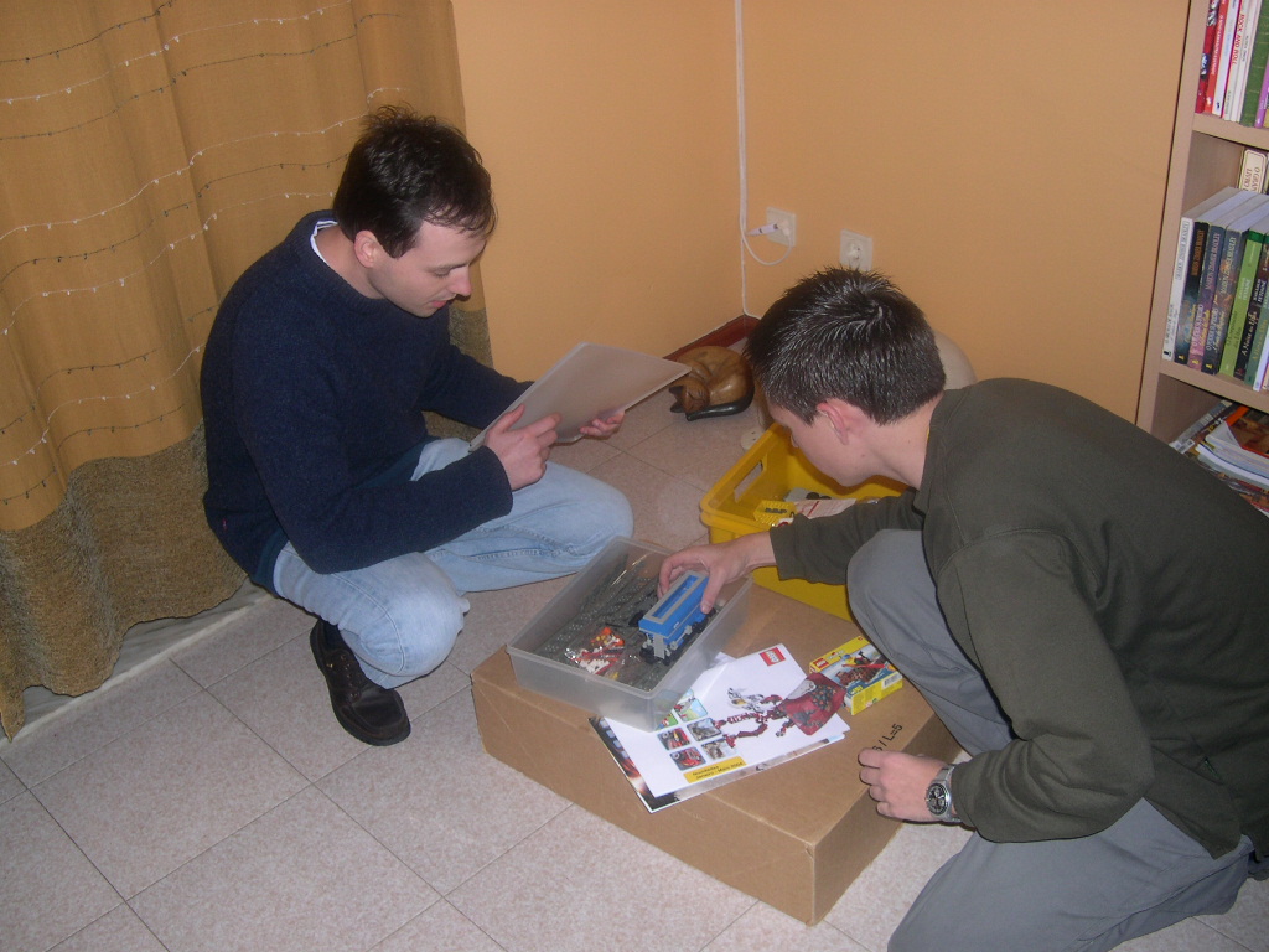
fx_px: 1393
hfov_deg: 49.0
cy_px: 476
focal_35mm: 38
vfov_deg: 37.7
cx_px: 634
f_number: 2.8
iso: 110
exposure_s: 1/60
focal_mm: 8
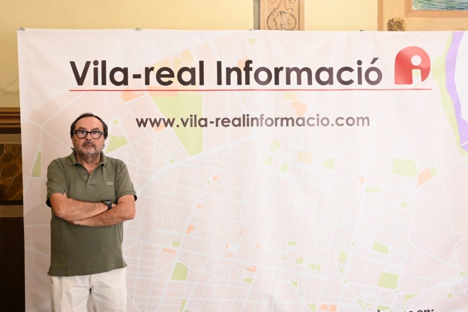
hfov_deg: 60.3
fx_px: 403
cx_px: 234
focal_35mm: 31
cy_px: 156
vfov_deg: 42.3
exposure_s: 1/250
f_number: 4
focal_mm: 31
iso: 6400
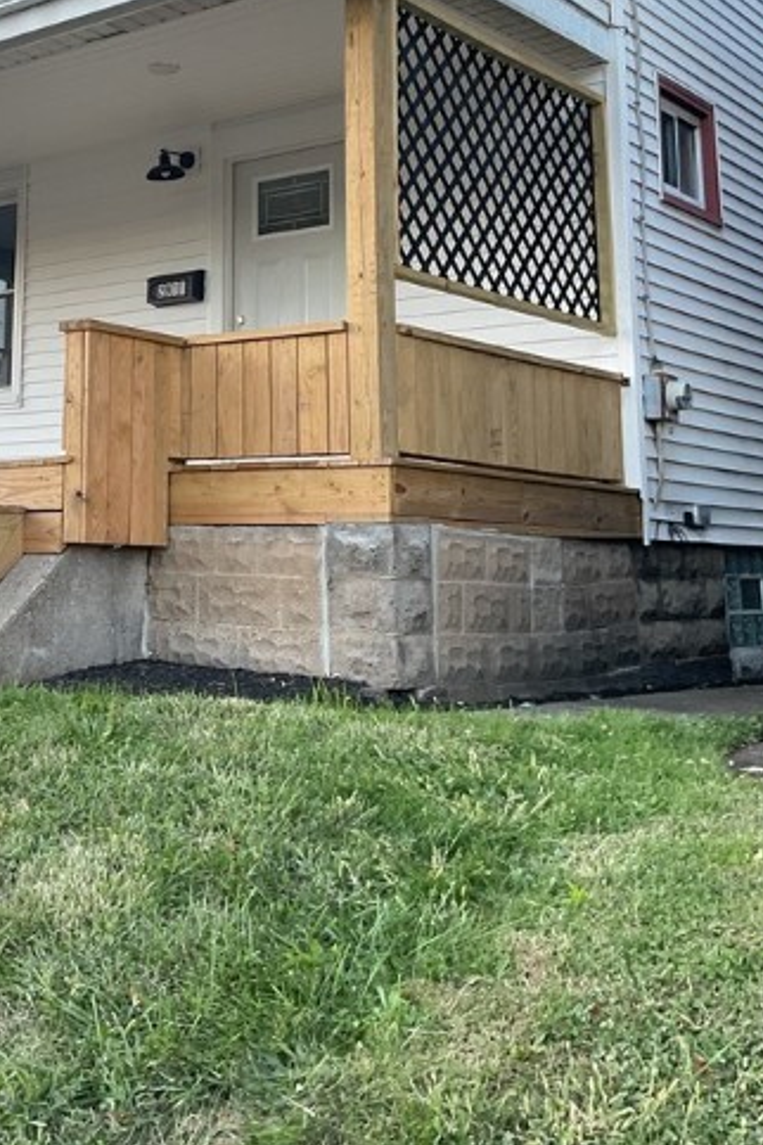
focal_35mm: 48
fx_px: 1526
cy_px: 277
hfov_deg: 27.3
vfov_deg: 39.9
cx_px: 107
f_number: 1.8
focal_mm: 3
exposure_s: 1/60
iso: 125
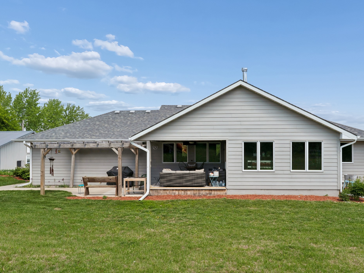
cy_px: 135
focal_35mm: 28
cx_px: 200
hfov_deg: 63.3
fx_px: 294
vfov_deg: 49.7
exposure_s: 1/1000
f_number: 9
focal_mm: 25
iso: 400
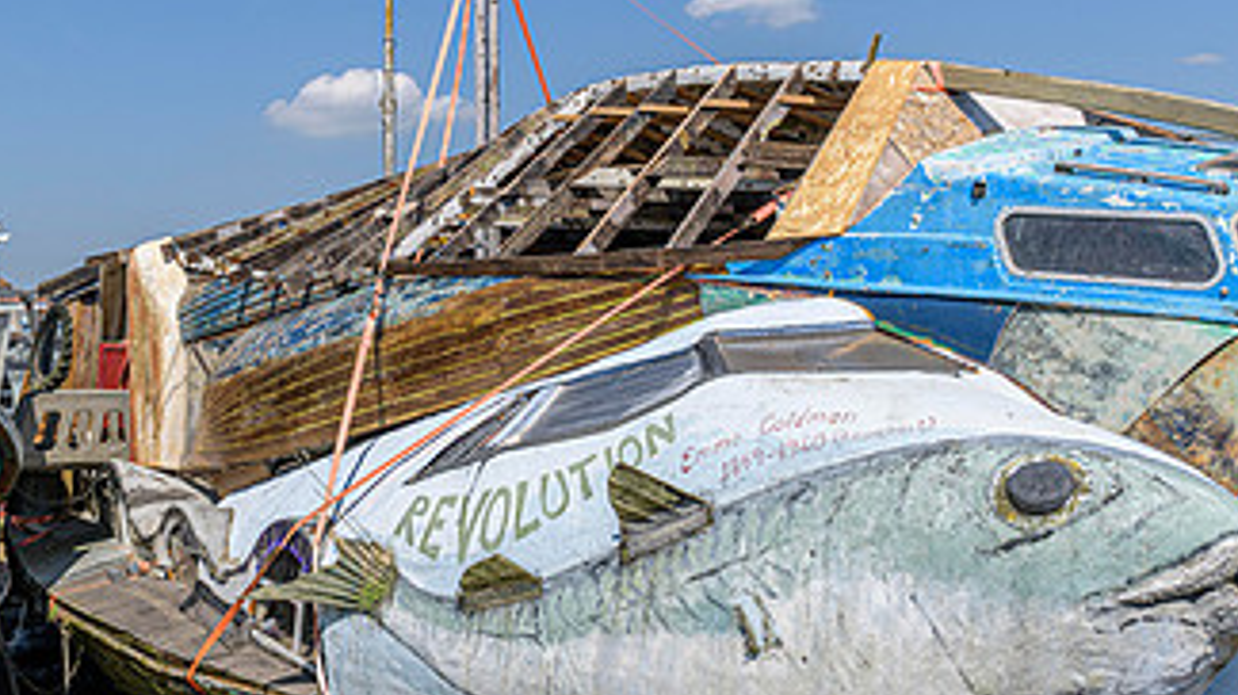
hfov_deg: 43.5
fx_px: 1477
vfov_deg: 26.5
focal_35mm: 45
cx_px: 264
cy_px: 315
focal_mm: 24
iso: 64
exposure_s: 1/800
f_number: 5.6
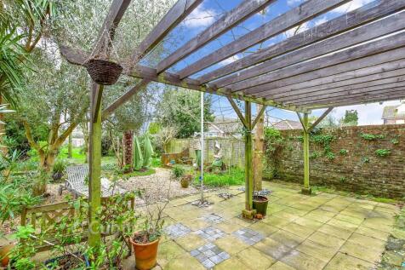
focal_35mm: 16
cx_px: 202
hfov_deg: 96.8
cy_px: 135
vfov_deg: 73.7
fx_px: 180
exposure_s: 1/50
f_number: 8
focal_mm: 11
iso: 500
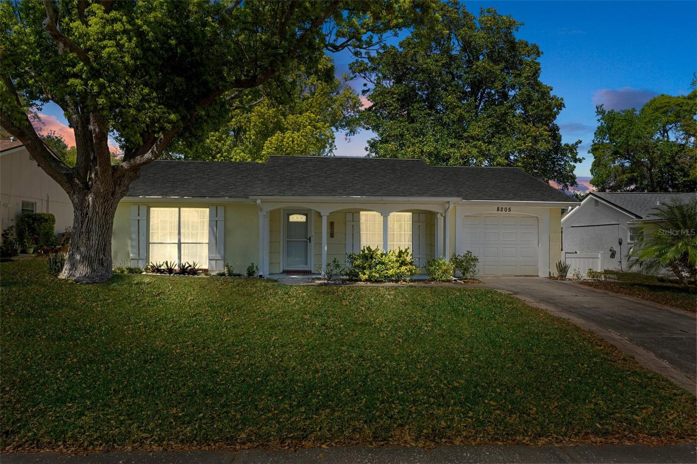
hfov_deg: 81.2
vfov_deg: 59.5
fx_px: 406
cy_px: 232
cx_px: 348
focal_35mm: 21
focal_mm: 14
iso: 320
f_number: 8
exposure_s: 1/200
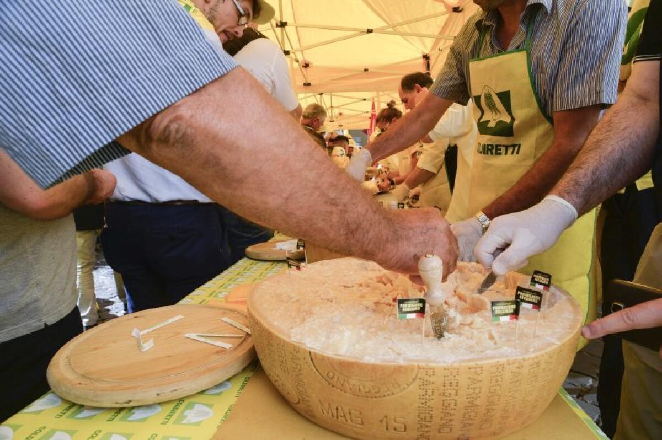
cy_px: 220
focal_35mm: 20
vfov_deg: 61.8
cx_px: 331
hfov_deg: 84.0
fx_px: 367
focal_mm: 20
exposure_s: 1/320
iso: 400
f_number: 9
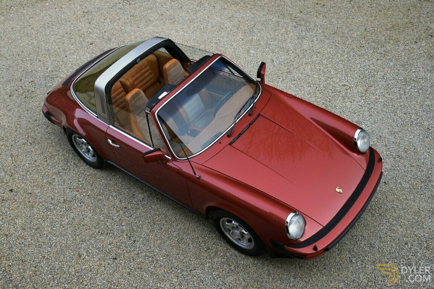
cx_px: 217
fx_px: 434
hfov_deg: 53.1
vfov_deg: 36.9
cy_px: 144
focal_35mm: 36
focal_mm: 24
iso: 200
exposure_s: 1/250
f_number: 3.8
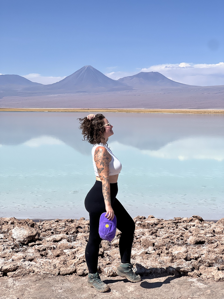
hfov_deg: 19.1
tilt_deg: -2.2
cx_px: 112
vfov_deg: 25.3
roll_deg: +0.0
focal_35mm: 77
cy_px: 150
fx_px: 664
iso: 32
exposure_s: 1/1429
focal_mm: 9
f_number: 2.8
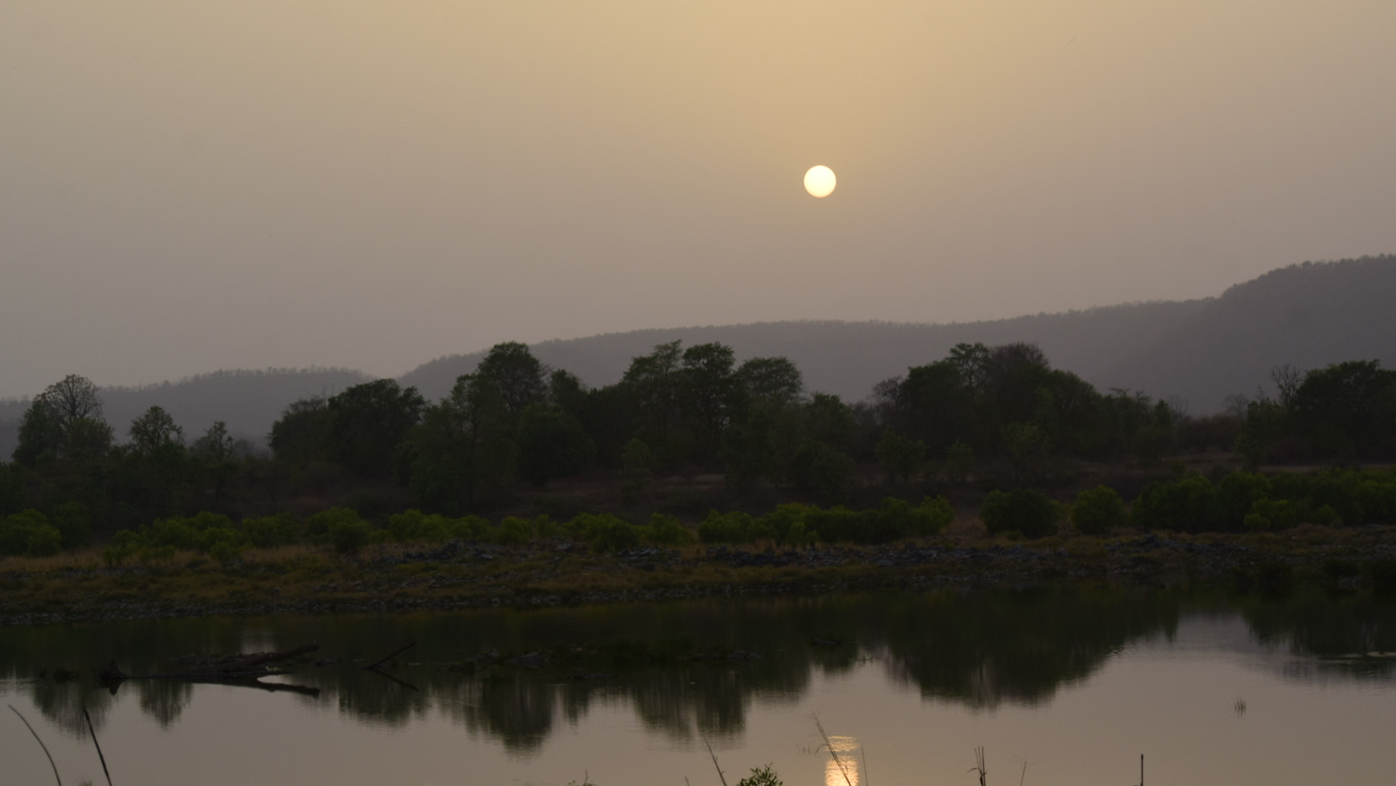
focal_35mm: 88
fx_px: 3241
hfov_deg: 24.3
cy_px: 362
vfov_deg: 13.8
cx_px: 703
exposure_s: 1/100
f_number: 8
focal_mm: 55
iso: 100
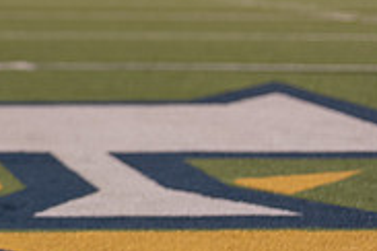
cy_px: 5
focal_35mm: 175
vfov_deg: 7.8
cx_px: -213
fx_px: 1832
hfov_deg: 11.2
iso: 320
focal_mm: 50
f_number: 1.2
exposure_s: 1/320
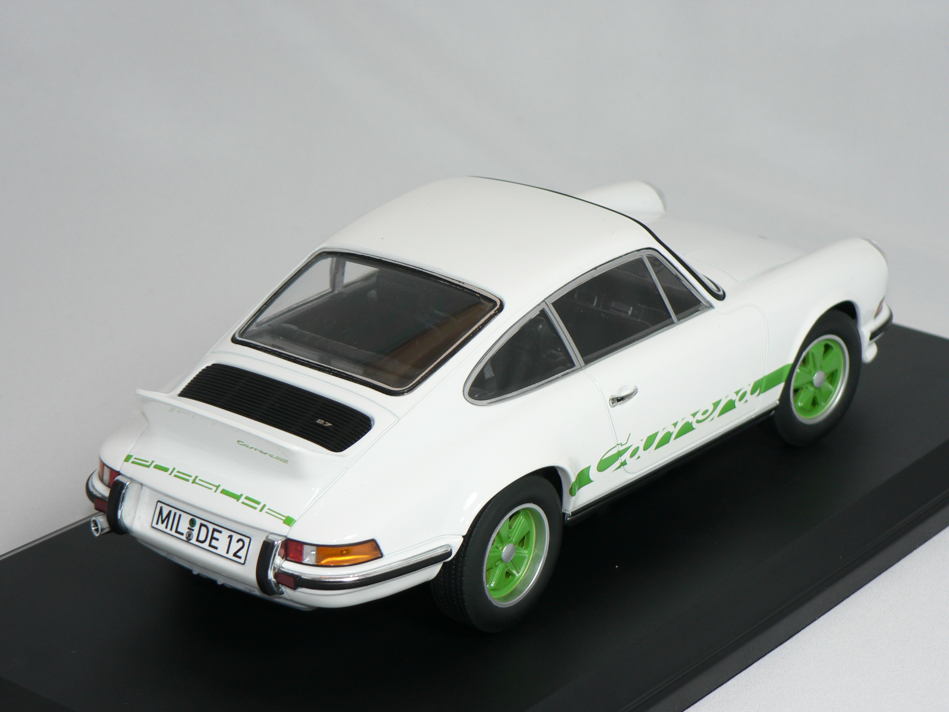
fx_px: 2550
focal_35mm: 93
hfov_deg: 21.1
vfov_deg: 15.9
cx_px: 474
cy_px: 356
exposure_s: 1/60
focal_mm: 15.5
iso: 80
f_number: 3.2
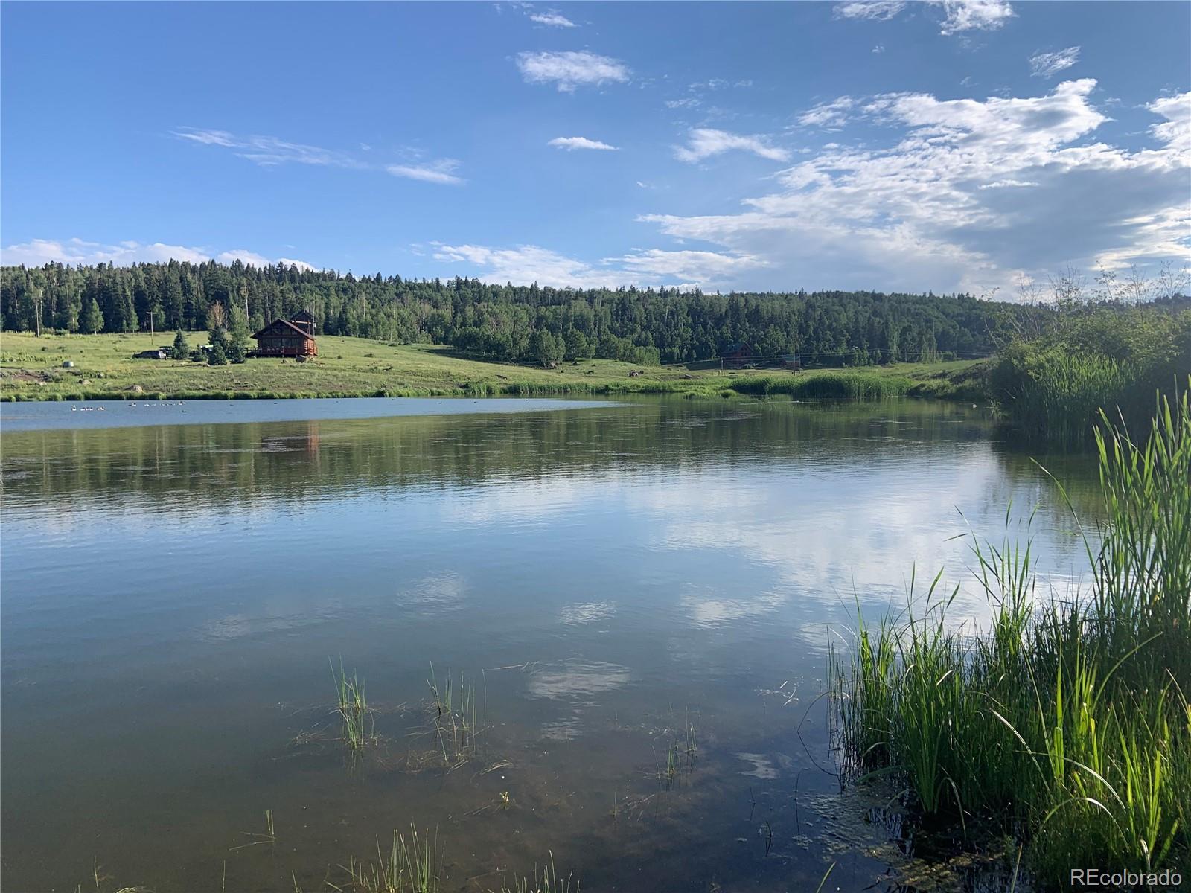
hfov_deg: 67.3
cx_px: 596
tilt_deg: -2.0
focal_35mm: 26
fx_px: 895
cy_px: 446
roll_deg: +0.0
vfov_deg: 53.1
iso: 25
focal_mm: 4.25
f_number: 1.8
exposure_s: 1/1953
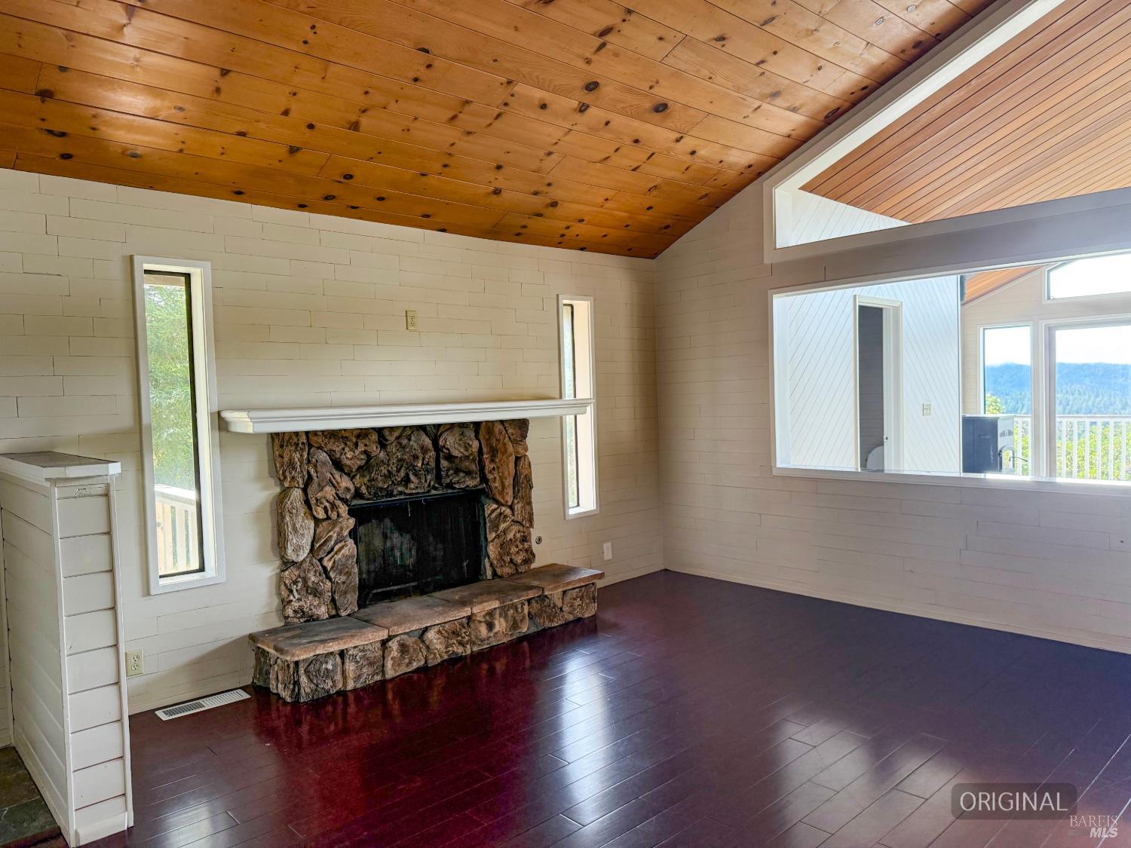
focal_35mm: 24
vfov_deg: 56.8
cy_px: 424
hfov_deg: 71.6
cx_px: 566
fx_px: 784
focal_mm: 6.76
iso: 200
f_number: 1.78
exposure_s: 1/141
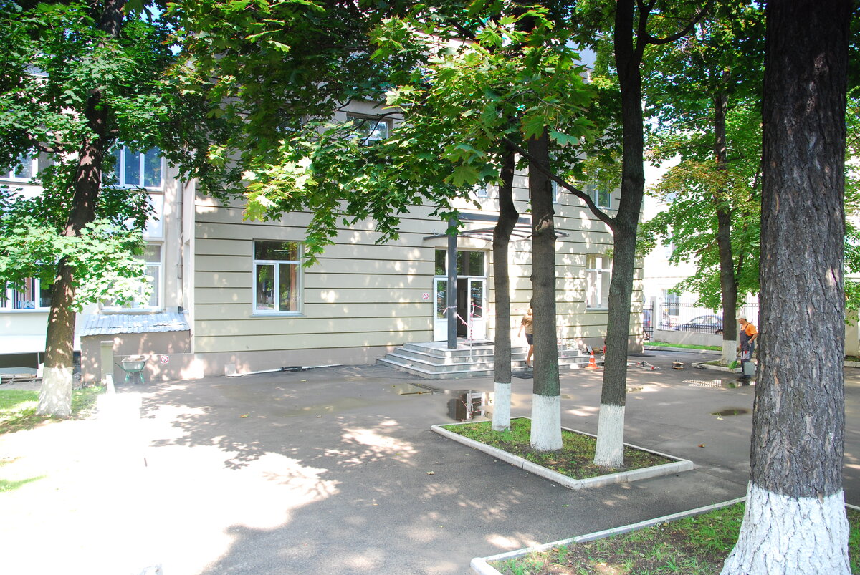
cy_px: 288
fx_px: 574
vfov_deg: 53.3
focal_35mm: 24
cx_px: 430
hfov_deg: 73.7
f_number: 5.6
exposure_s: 1/50
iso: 400
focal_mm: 16
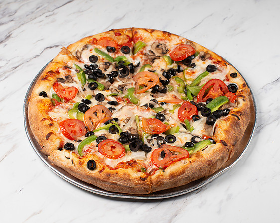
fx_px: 577
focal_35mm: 70
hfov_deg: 27.3
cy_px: 115
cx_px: 141
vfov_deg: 22.0
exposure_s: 1/125
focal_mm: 50
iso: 200
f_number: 6.3
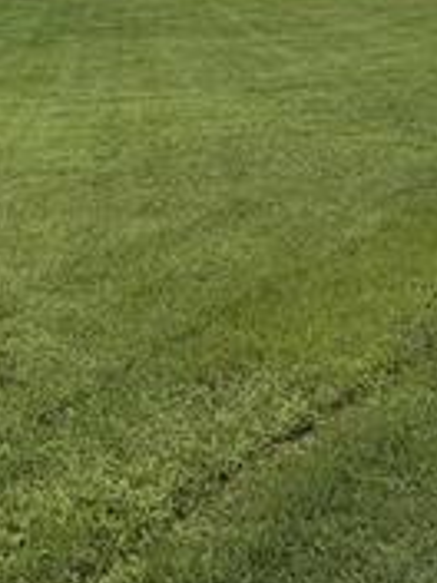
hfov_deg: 22.5
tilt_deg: -2.3
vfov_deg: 32.1
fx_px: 858
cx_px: -248
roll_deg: +1.8
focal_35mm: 51
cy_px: -89
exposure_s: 1/1068
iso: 20
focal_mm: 2.22
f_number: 2.2
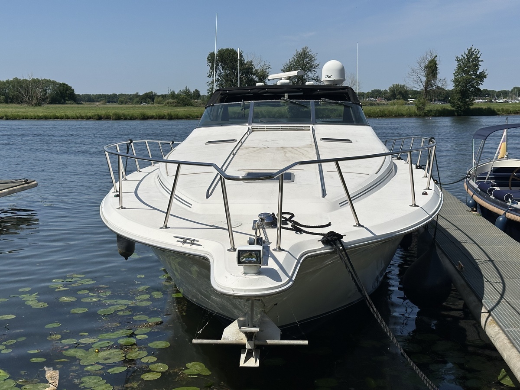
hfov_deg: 39.7
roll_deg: +0.6
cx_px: 260
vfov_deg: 30.3
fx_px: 721
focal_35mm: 48
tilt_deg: -7.4
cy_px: 195
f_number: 1.78
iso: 64
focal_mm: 6.86
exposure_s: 1/13699
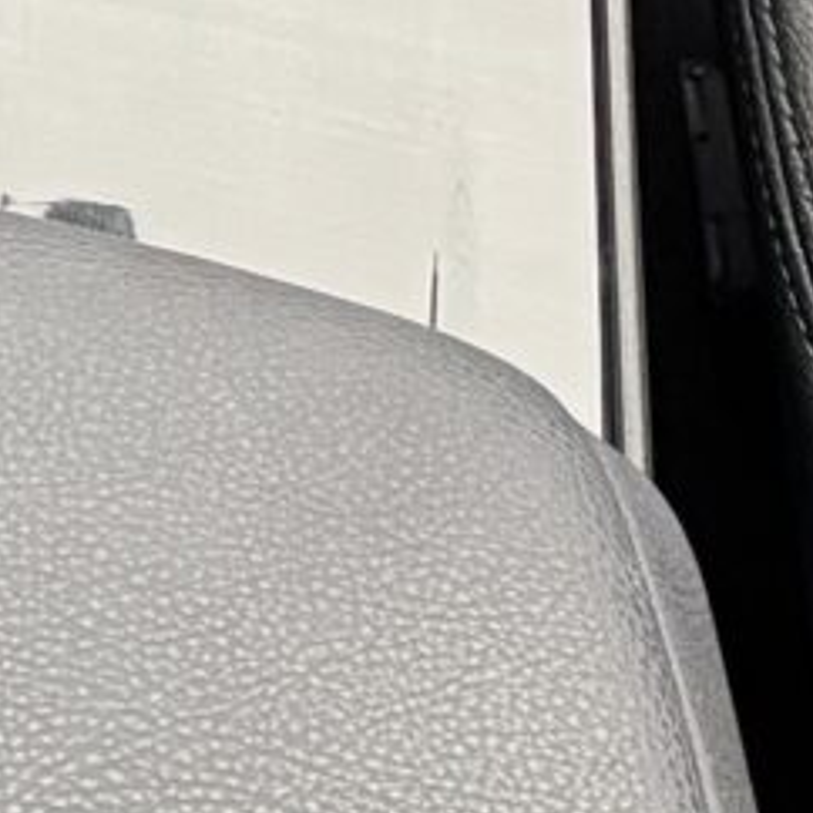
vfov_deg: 6.9
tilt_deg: -37.4
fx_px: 5952
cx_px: -144
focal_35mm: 224
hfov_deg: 7.7
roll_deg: -0.3
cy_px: -1777
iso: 250
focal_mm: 6.76
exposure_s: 1/60
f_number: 1.78
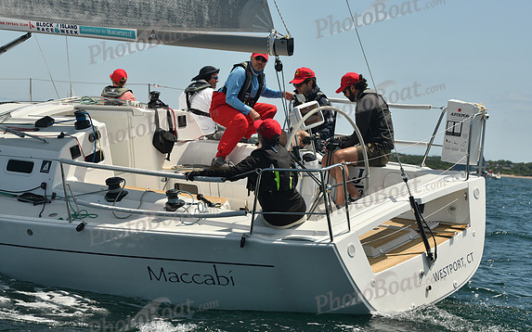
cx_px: 267
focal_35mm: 98
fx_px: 1421
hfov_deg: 21.2
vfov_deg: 13.3
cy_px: 161
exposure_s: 1/640
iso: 320
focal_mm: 95
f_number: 9
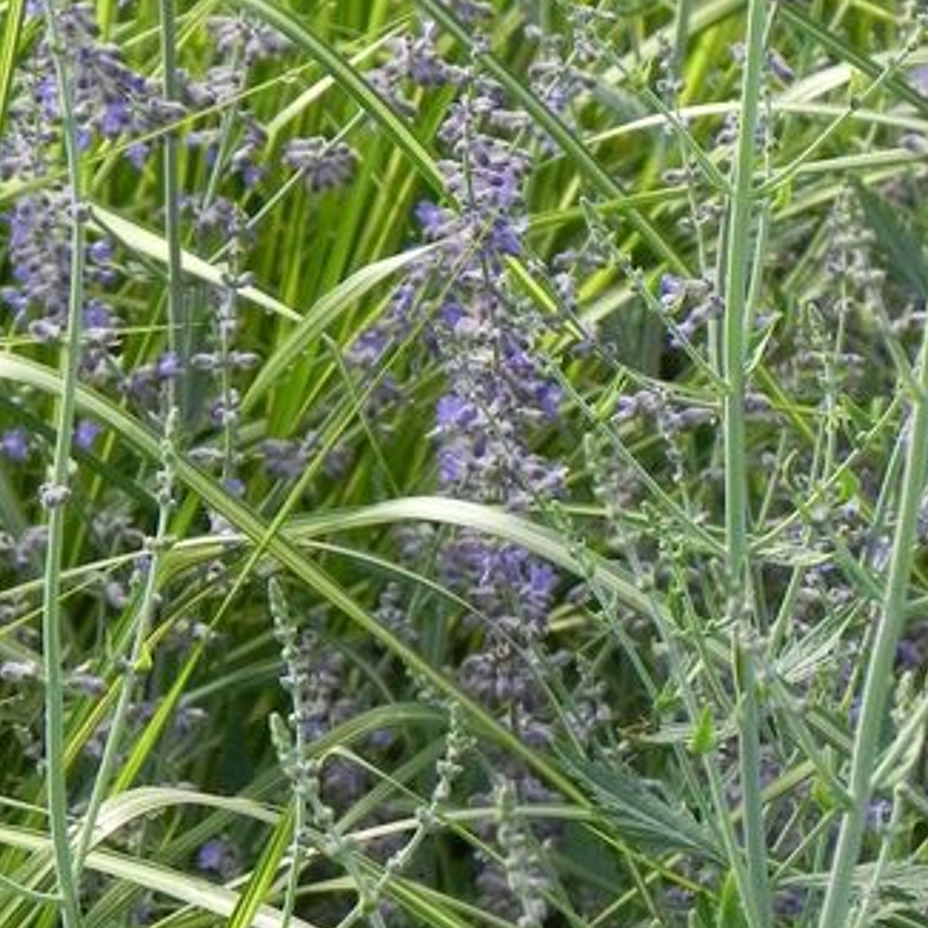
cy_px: 114
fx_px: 9493
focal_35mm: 313
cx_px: 243
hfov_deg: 5.6
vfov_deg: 5.6
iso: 160
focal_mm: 25.7
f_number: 5
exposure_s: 1/400
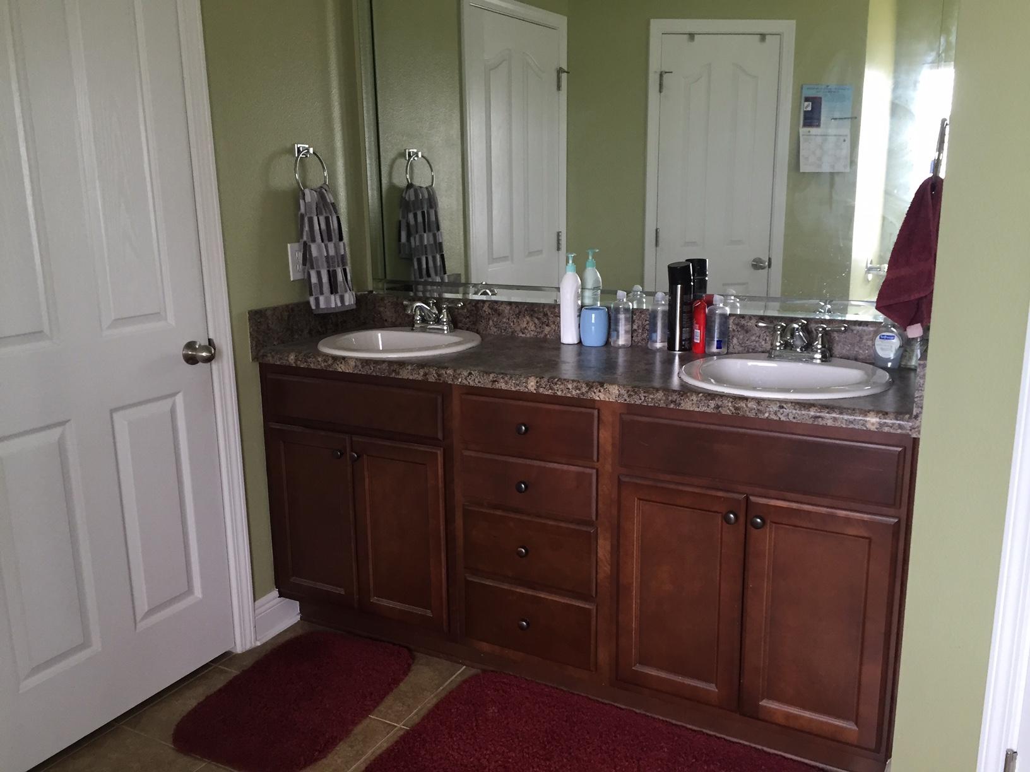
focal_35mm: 29
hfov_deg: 61.7
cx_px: 515
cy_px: 386
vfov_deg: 48.2
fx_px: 863
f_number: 2.2
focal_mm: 4.15
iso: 100
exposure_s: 1/30
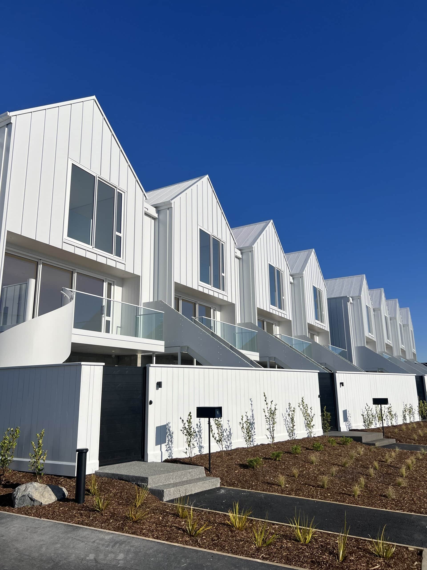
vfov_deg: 67.3
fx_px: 428
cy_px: 285
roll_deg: +0.6
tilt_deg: +13.6
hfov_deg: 53.1
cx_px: 214
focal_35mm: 26
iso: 50
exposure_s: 1/11364
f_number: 1.5
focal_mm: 5.7
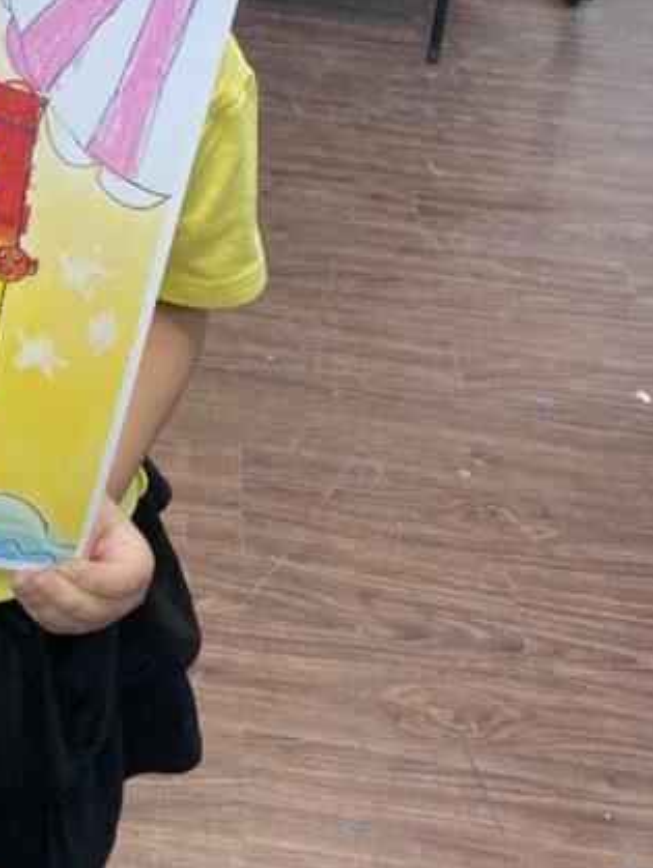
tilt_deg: -21.9
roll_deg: -4.7
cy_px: 33
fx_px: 1557
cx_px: -79
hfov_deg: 22.3
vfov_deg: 29.4
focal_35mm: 62
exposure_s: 1/100
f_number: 1.8
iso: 80
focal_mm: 4.25
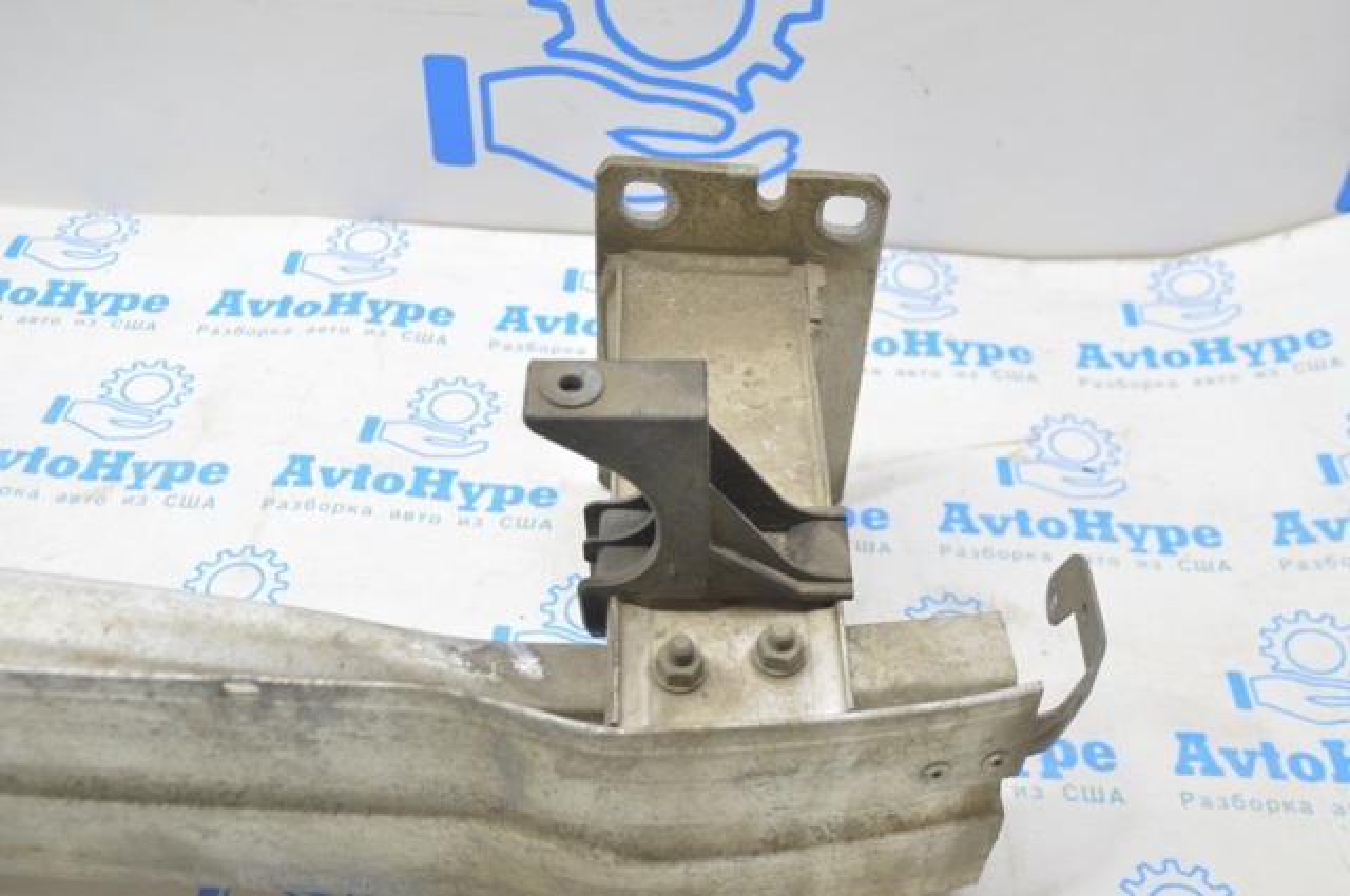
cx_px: 675
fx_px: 1404
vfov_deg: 35.4
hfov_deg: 51.3
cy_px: 448
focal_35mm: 38
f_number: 5.6
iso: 400
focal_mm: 25
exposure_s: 1/10
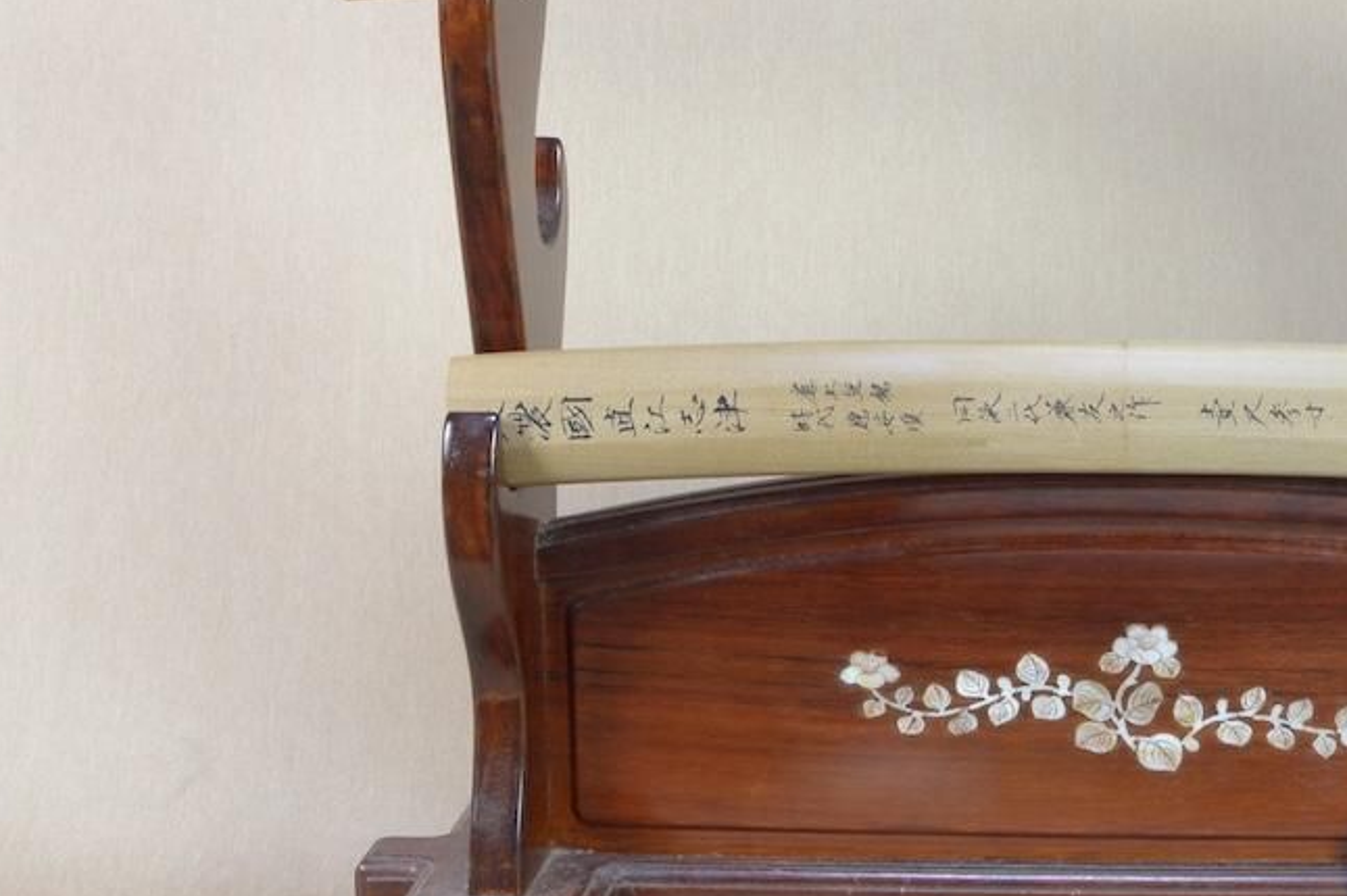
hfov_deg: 29.8
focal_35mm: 65
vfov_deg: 20.4
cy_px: 57
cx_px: 1193
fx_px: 2431
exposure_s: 1/1.6
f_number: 11
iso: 400
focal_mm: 20
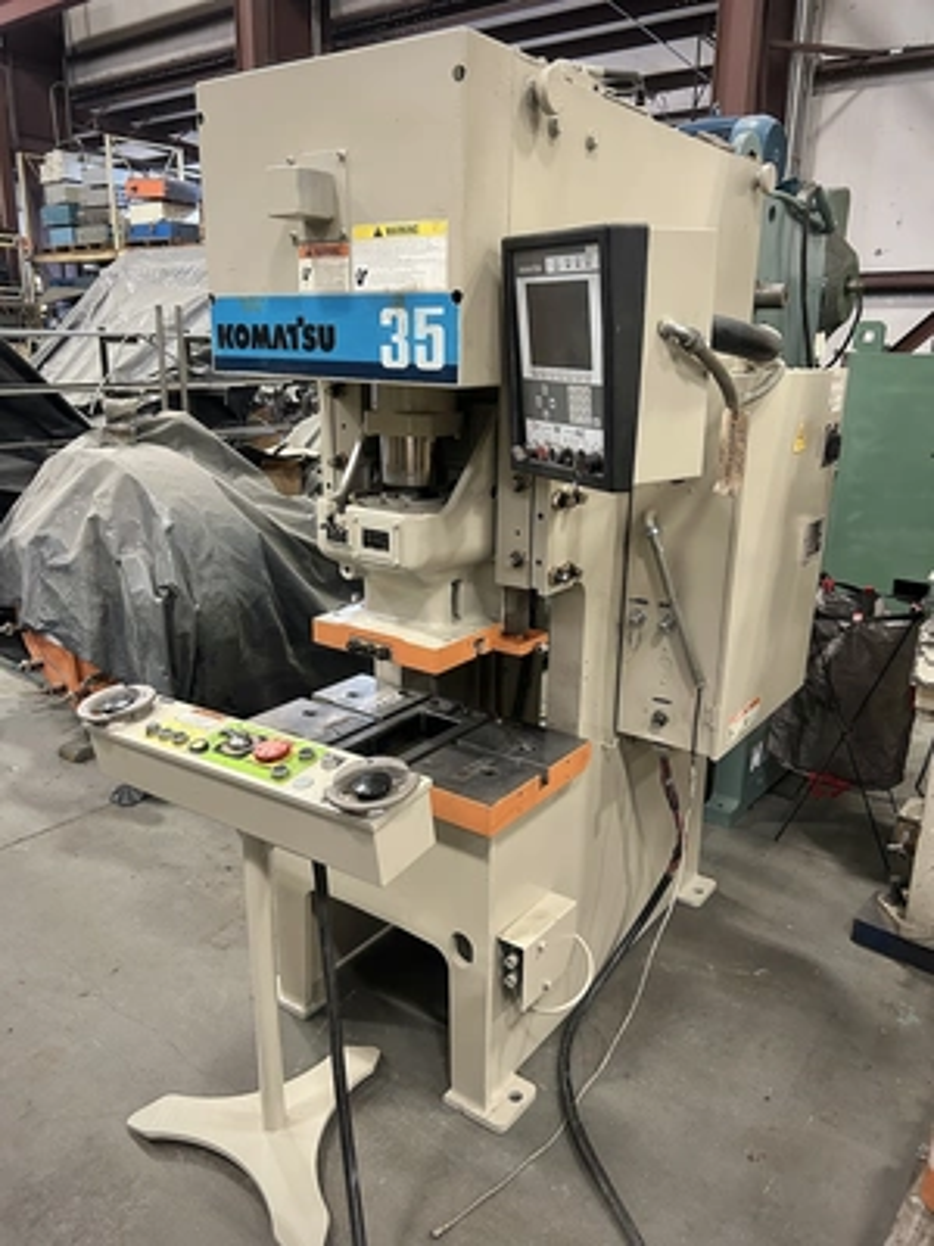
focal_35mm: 26
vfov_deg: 67.3
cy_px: 623
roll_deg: -0.5
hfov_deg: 53.1
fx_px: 935
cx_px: 467
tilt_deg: -16.5
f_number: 1.5
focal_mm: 5.7
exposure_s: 1/40
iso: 400
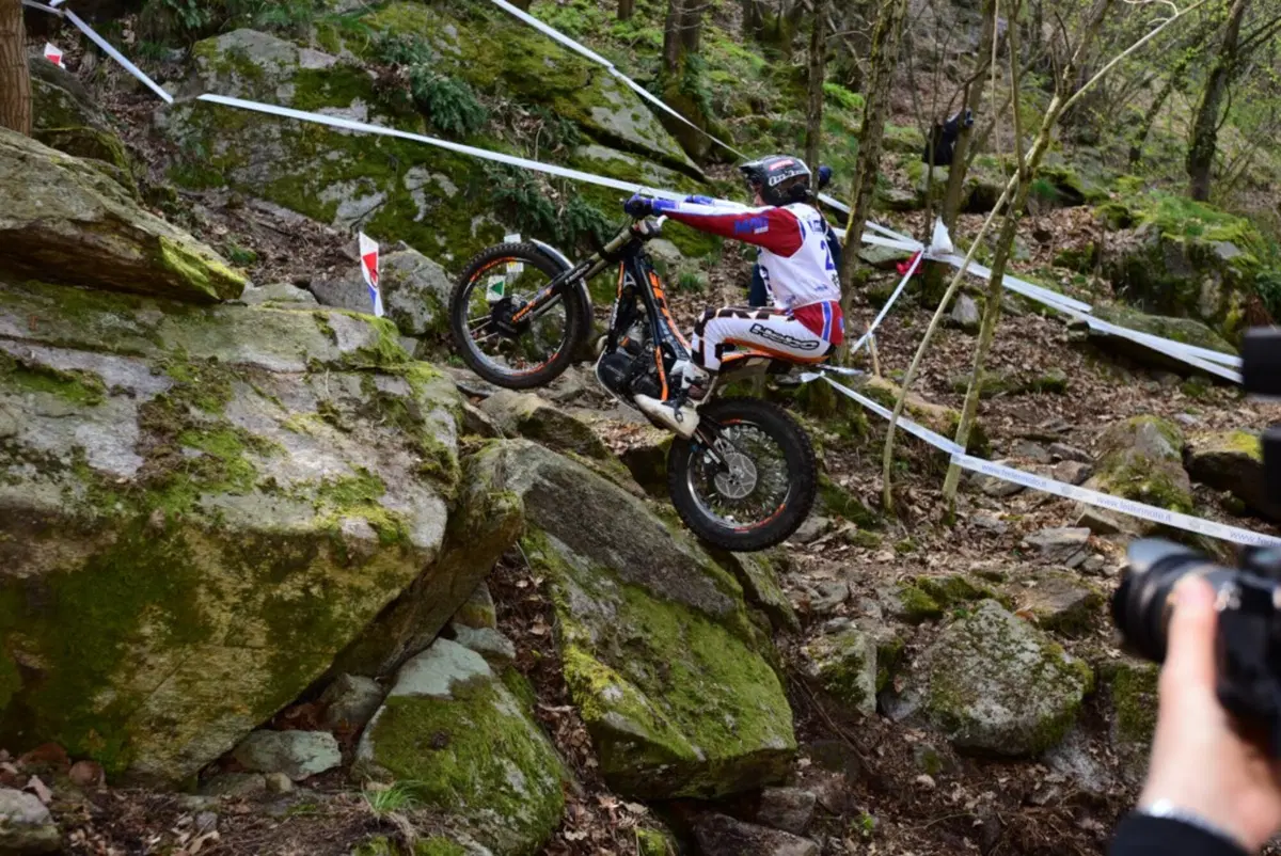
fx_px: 1246
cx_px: 640
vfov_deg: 37.9
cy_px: 428
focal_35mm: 35
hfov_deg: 54.4
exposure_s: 1/800
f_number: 4.5
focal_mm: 35
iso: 640
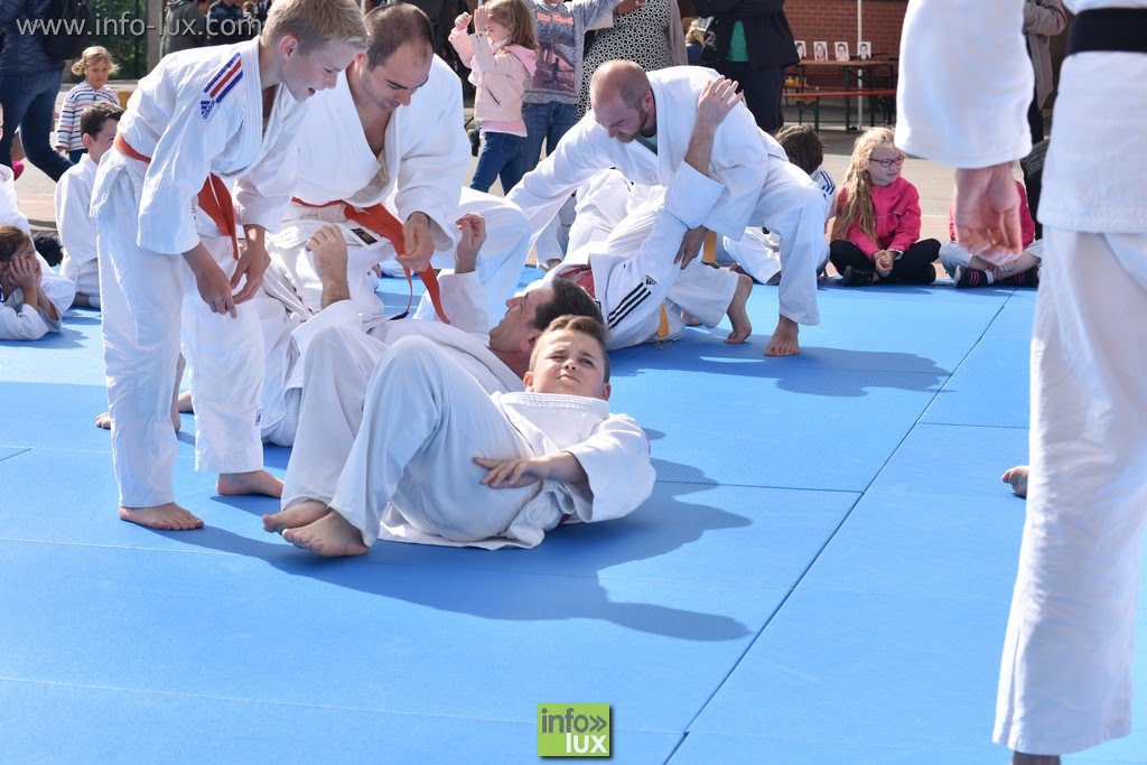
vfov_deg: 18.2
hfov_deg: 27.0
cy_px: 382
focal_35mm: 75
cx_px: 574
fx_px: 2390
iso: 100
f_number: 6.3
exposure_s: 1/500
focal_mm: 50
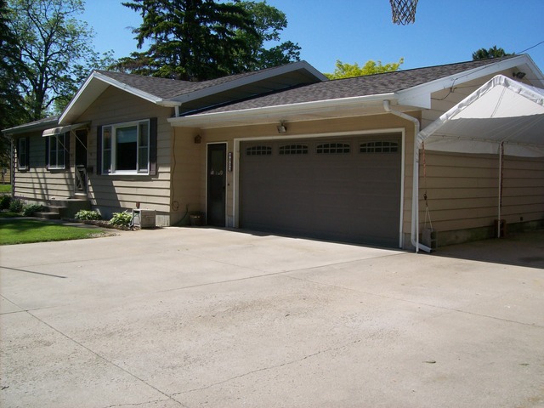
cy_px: 204
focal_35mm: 36
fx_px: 566
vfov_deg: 39.7
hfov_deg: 51.4
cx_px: 272
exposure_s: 1/614
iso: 80
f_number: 4.8
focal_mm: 6
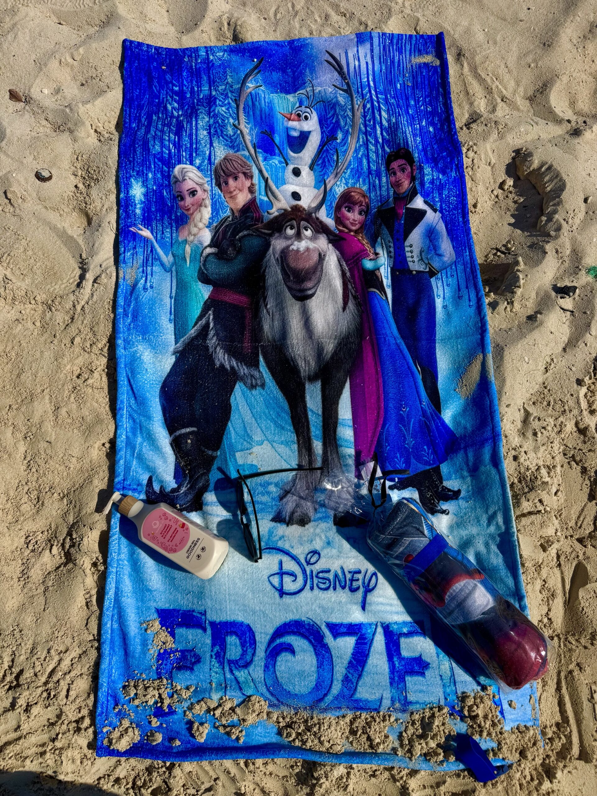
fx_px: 552
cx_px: 298
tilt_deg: -68.0
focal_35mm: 24
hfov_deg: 56.8
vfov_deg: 71.6
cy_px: 398
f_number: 1.78
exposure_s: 1/10417
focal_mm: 6.76
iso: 80
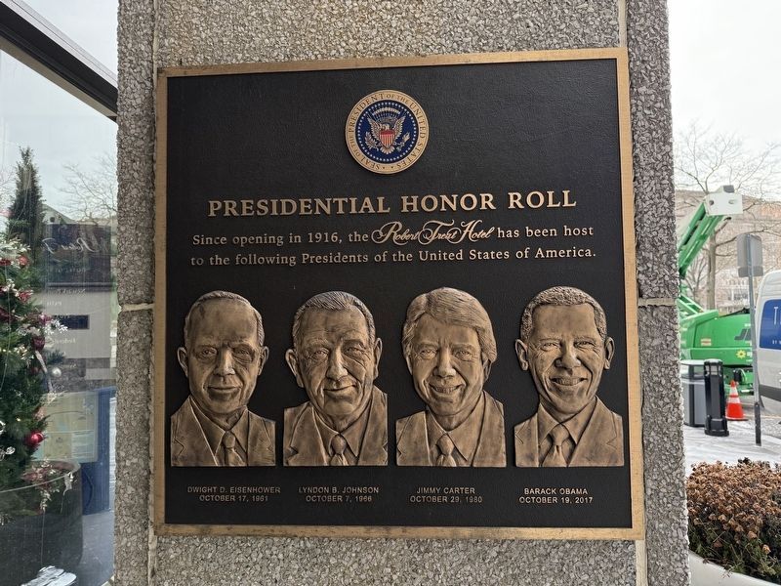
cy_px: 293
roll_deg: +2.0
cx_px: 390
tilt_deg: +4.3
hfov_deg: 71.6
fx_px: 541
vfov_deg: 56.8
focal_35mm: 24
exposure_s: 1/232
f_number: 1.78
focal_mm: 6.76
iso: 160
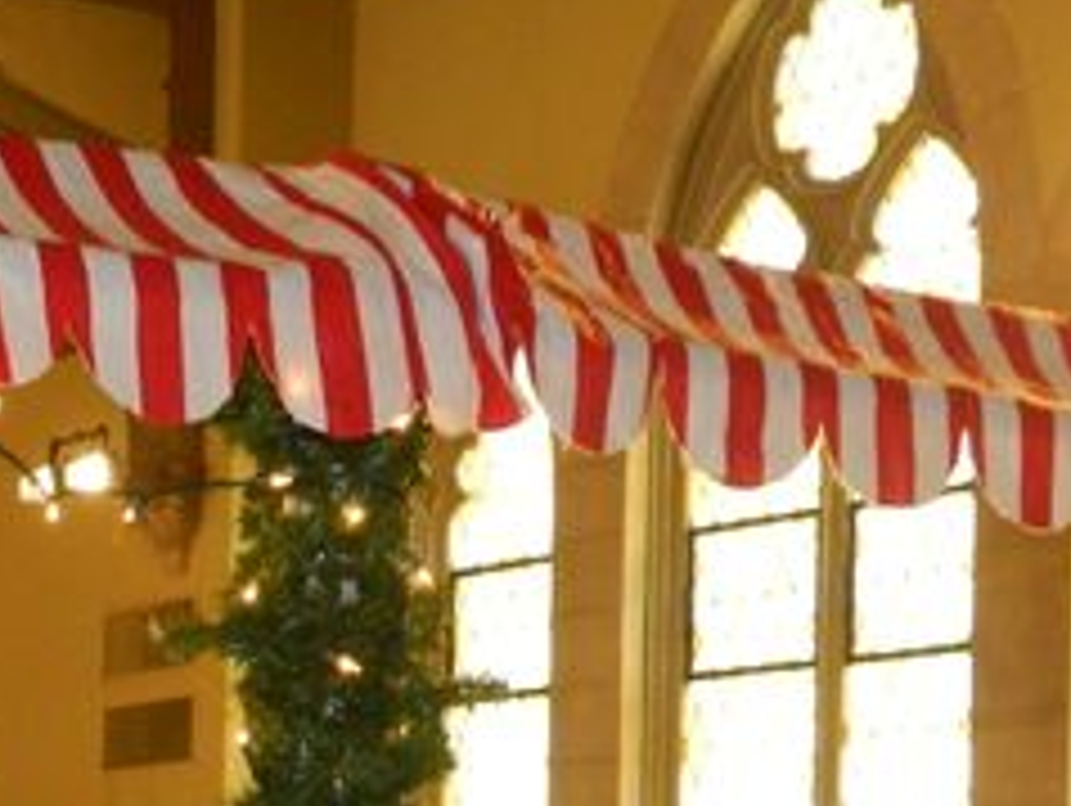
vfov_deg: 13.8
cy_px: 1009
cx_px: -176
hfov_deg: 18.0
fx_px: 3221
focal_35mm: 104
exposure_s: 1/30
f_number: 3.2
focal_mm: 5.6
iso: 200
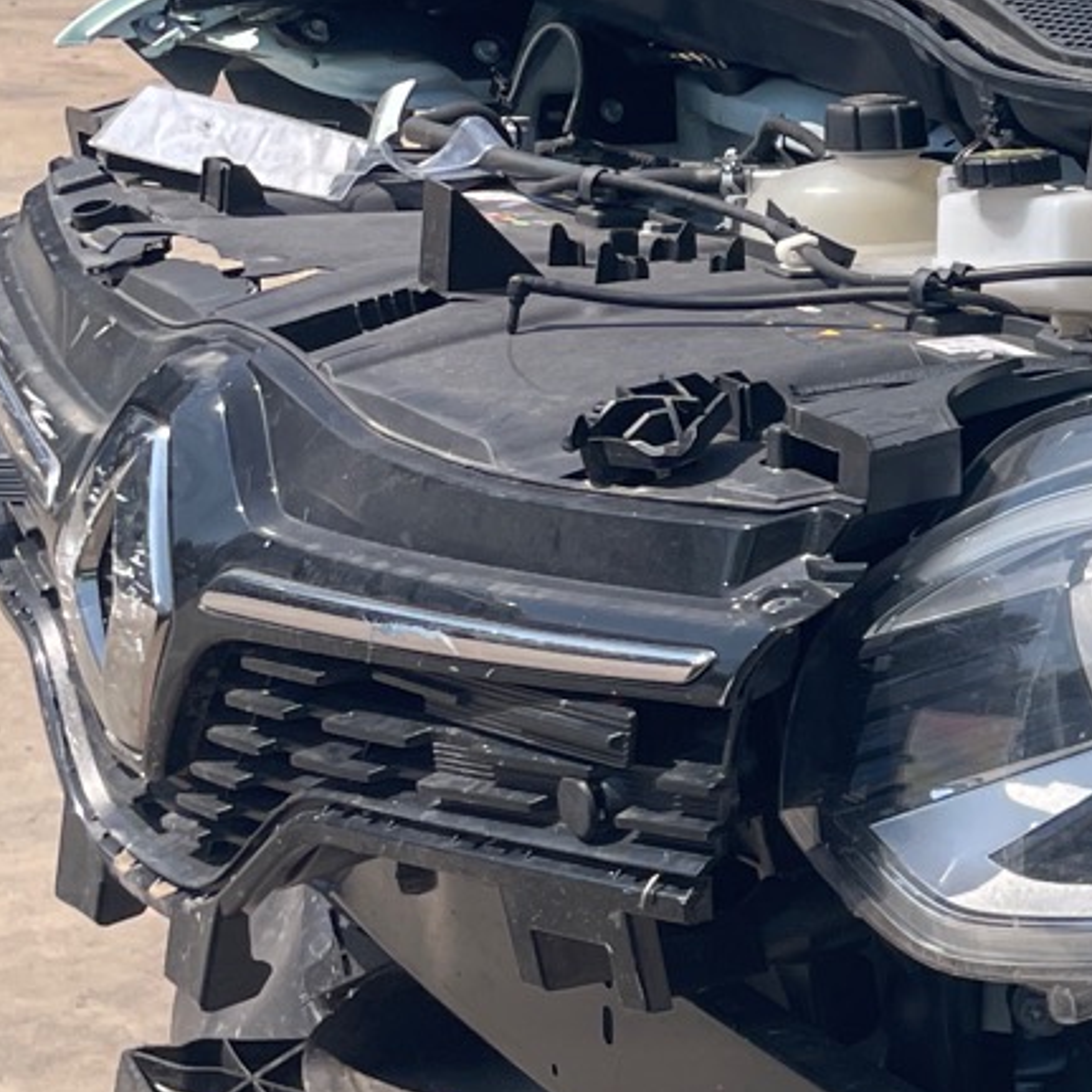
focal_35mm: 96
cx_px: 1890
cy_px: 565
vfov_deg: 18.1
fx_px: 3426
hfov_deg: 15.8
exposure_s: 1/2882
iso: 32
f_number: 1.6
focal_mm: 4.2
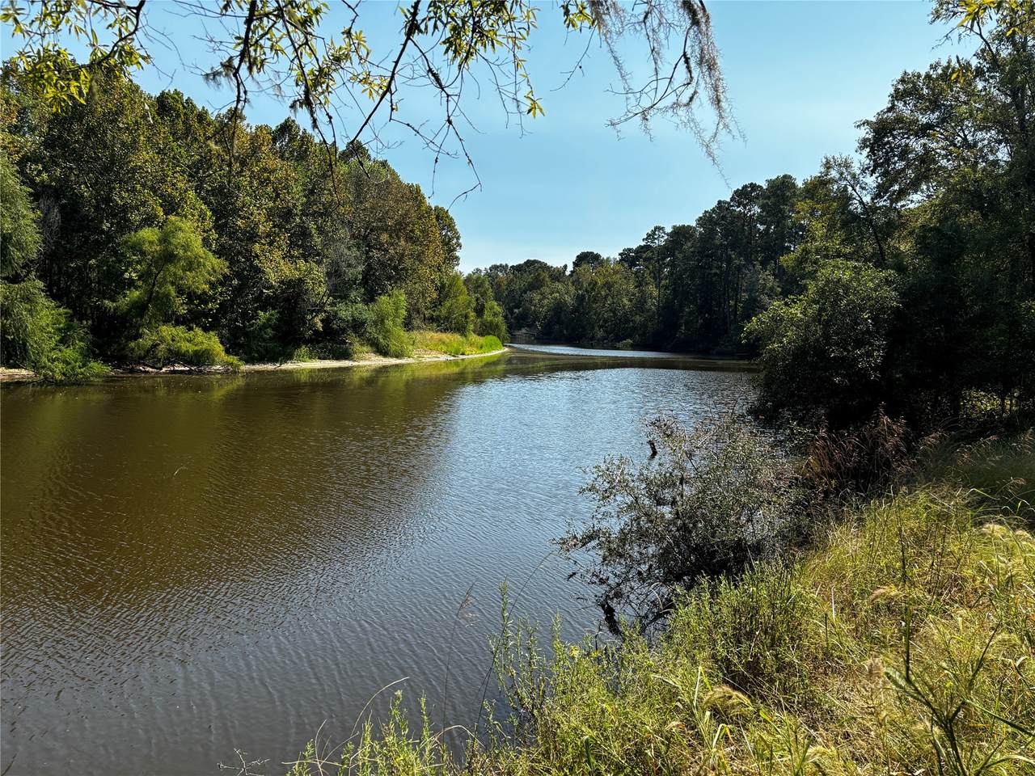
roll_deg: -2.3
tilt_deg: -7.5
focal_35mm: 26
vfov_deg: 53.1
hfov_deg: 67.3
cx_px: 518
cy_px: 388
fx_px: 777
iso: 50
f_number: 1.6
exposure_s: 1/2342
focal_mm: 5.96
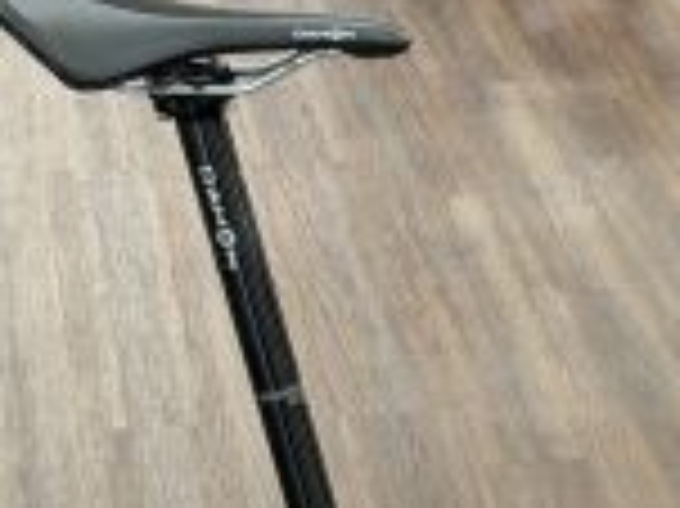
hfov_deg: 12.8
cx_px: 644
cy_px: 625
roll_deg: -1.6
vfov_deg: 9.5
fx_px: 3003
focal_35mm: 153
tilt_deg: -28.0
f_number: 1.78
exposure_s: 1/50
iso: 100
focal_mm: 6.76
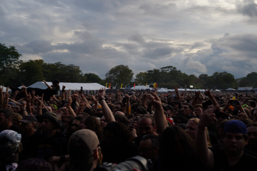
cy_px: 86
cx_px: 128
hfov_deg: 45.4
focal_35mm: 43
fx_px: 307
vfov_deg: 31.2
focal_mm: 43
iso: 100
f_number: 6.3
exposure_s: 1/160
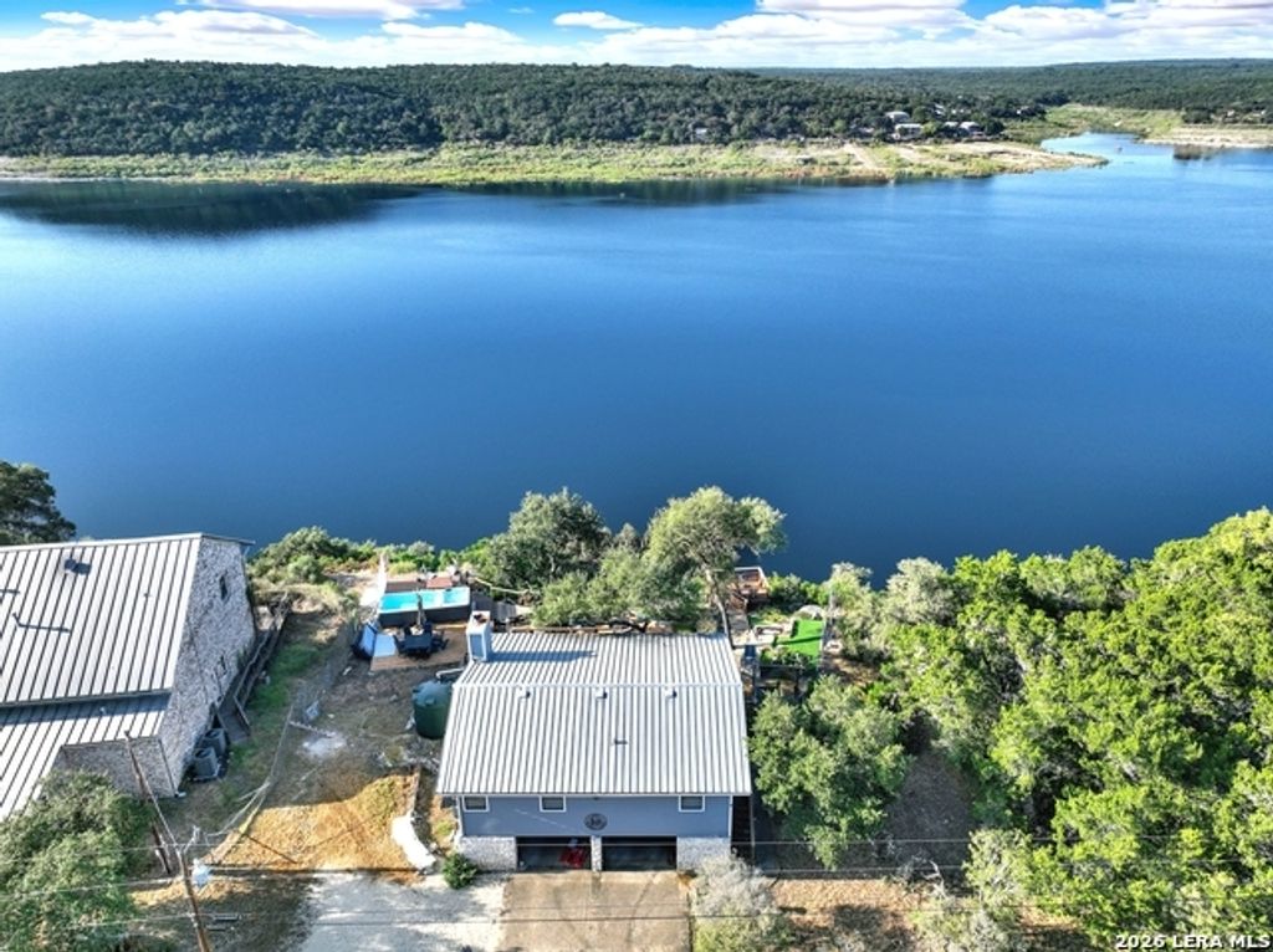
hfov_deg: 71.6
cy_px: 476
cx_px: 636
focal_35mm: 24
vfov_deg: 56.7
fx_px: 882
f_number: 2.8
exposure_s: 1/1600
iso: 130
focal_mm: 12.29
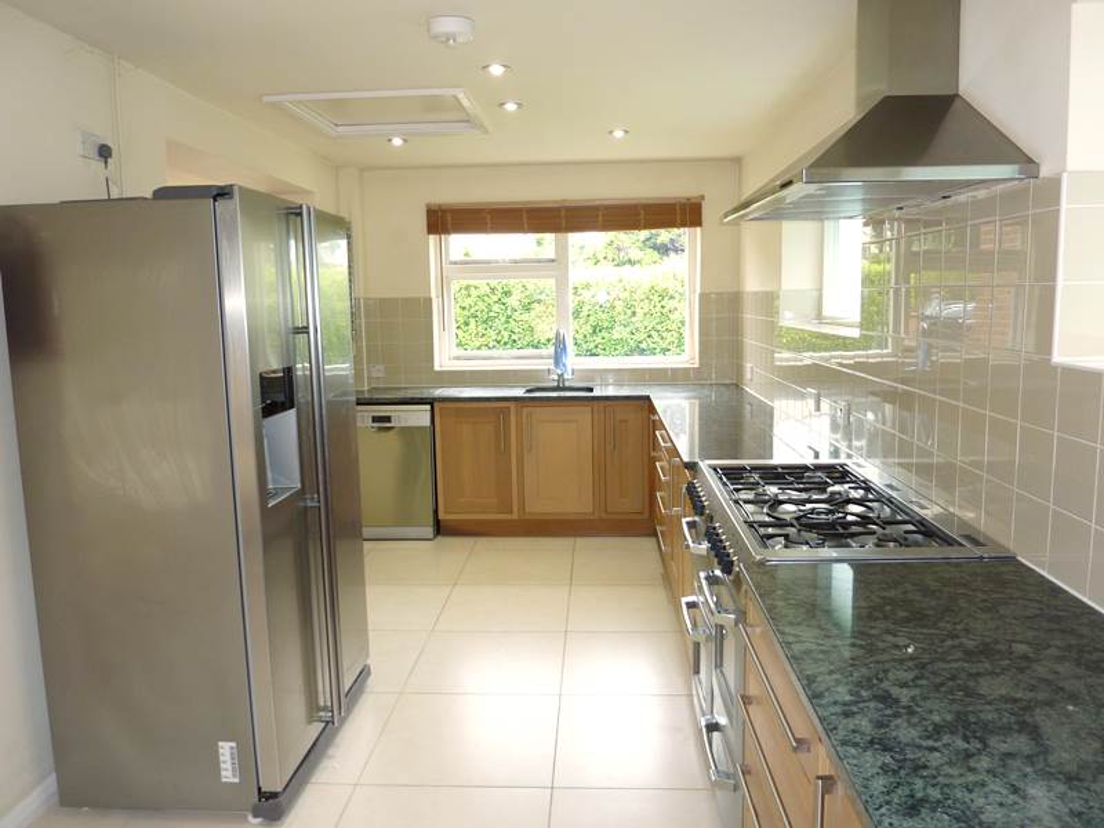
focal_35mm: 25
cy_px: 414
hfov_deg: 69.4
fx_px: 797
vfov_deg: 54.9
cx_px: 552
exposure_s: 1/30
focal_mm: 4.1
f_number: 3.3
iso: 125
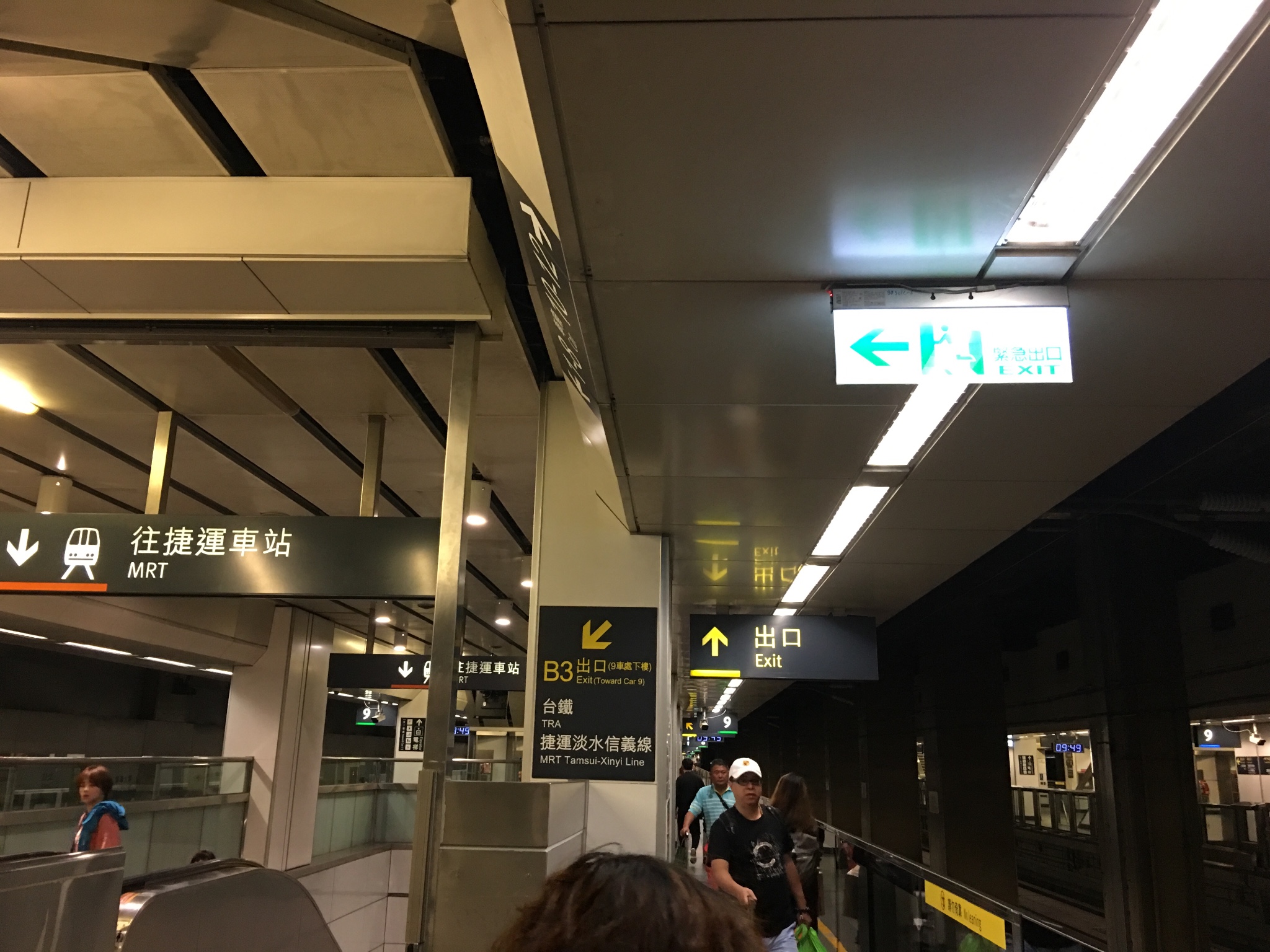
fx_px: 1064
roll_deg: +1.2
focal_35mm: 29
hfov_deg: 61.7
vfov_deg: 48.2
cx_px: 635
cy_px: 476
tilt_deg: +14.0
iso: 100
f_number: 2.2
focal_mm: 4.15
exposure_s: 1/15
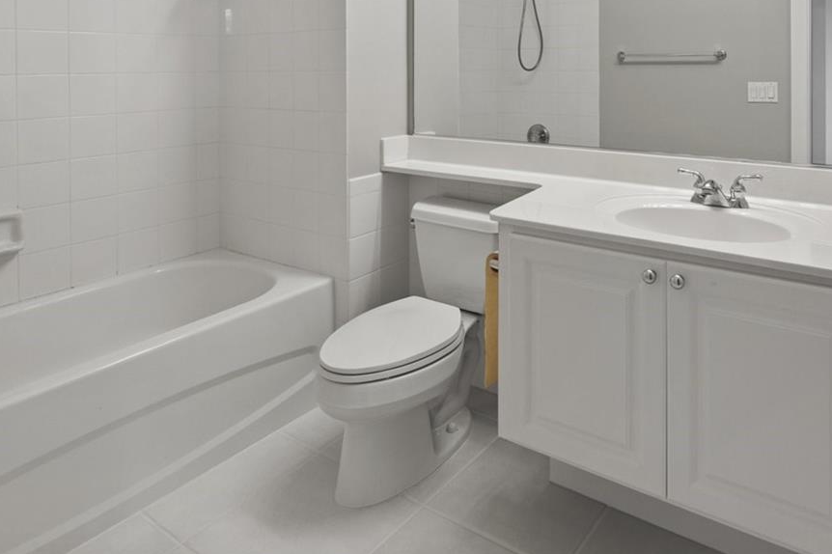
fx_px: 601
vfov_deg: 45.1
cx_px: 520
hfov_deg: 68.3
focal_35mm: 26
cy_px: 60
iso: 800
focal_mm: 14
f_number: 8
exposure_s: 1/5
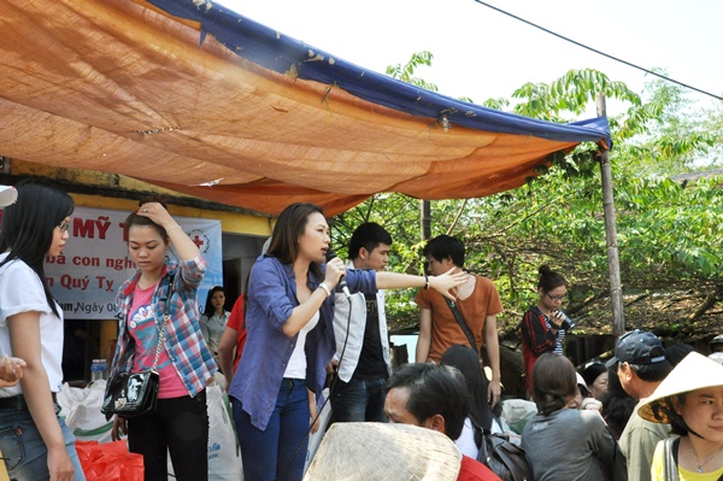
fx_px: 752
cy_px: 240
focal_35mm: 38
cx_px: 362
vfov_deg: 35.4
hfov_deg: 51.3
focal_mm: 25
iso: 1000
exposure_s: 1/250
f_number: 16
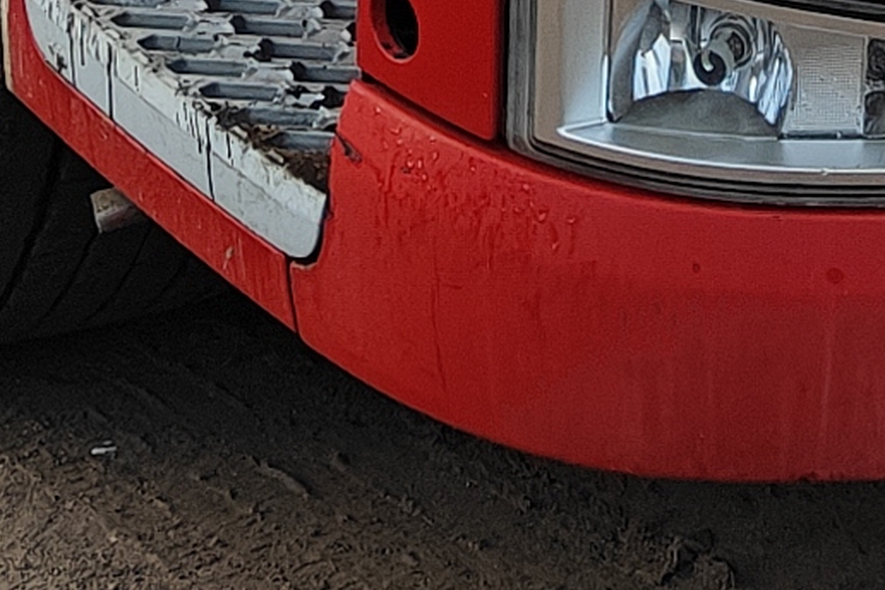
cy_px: -1907
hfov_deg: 10.4
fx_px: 4867
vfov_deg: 5.8
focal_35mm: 198
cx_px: 485
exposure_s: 1/208
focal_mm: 5.59
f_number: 1.8
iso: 50
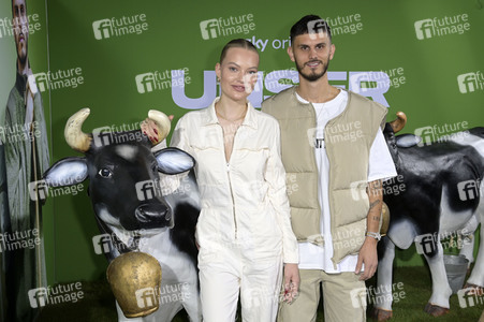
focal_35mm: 40
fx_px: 537
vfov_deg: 33.4
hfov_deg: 48.5
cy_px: 161
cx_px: 242
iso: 2500
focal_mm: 40
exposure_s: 1/250
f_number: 5.6
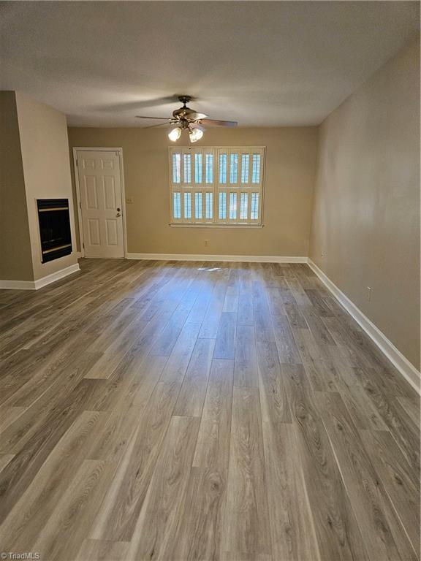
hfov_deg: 58.9
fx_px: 373
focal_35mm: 23
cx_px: 210
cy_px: 280
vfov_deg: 73.9
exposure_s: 1/120
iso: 640
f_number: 1.8
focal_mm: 5.4
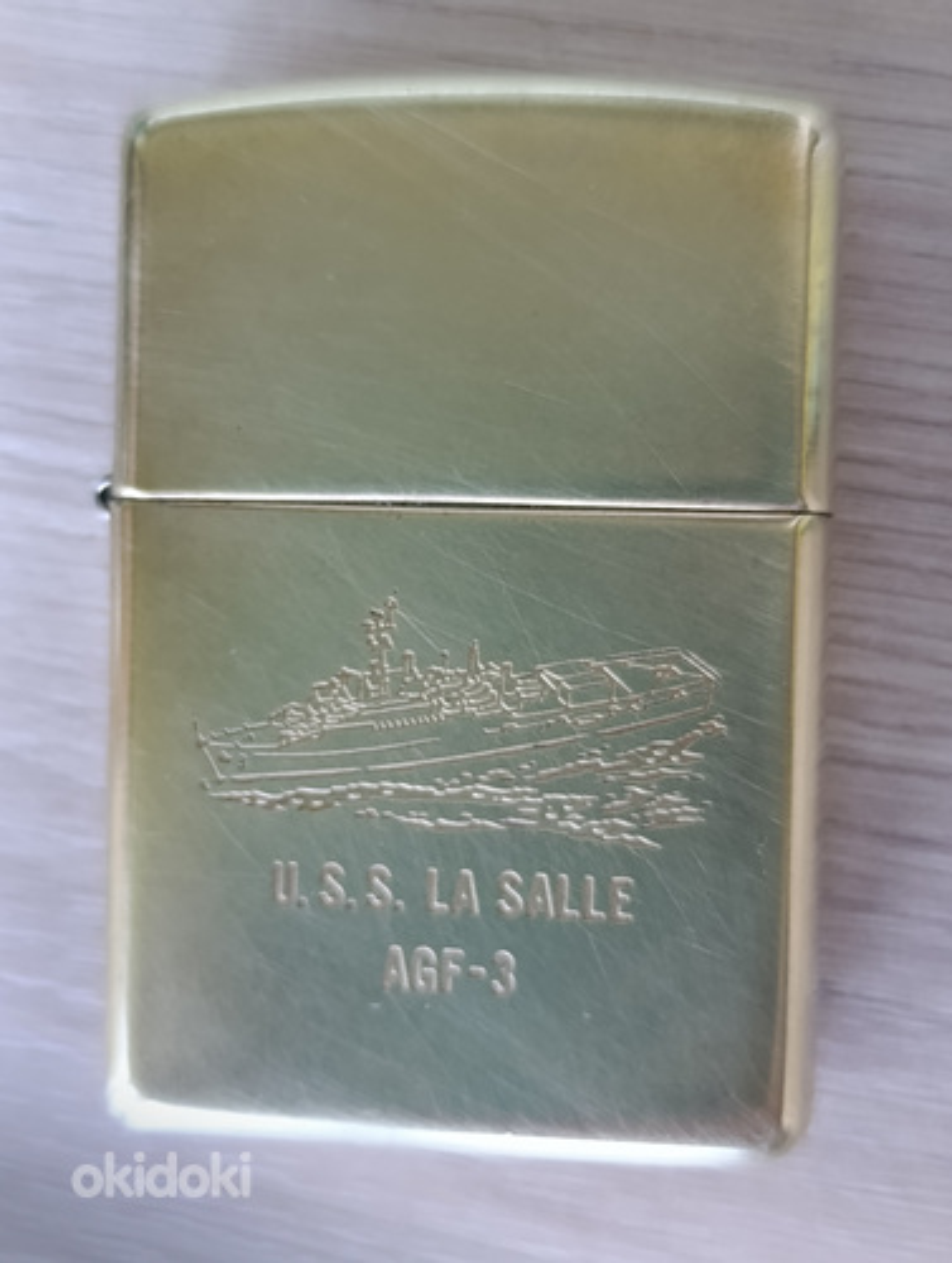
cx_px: 476
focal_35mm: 23
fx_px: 841
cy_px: 632
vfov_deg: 73.8
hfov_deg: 59.0
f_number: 1.6
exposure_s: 1/99.9
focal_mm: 6.14
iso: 800
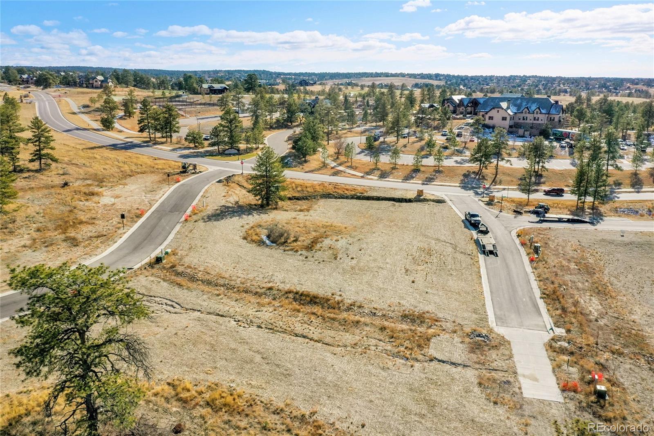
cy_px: 218
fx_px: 509
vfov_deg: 46.4
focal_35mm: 28
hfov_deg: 65.5
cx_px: 327
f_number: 8
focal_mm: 10.26
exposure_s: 1/1600
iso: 800
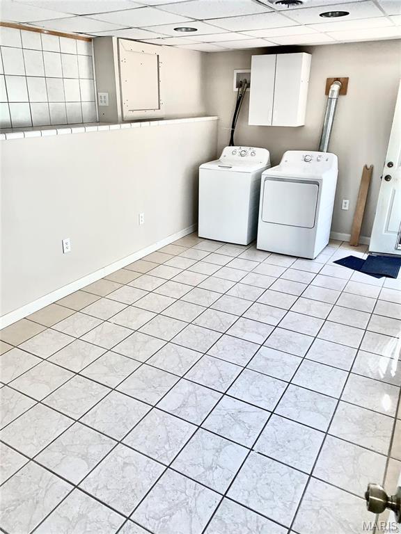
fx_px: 402
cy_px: 267
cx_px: 200
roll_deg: +0.3
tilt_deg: -21.6
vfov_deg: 67.3
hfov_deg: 53.1
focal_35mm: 26
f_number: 1.8
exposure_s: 1/121
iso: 64
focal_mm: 4.25
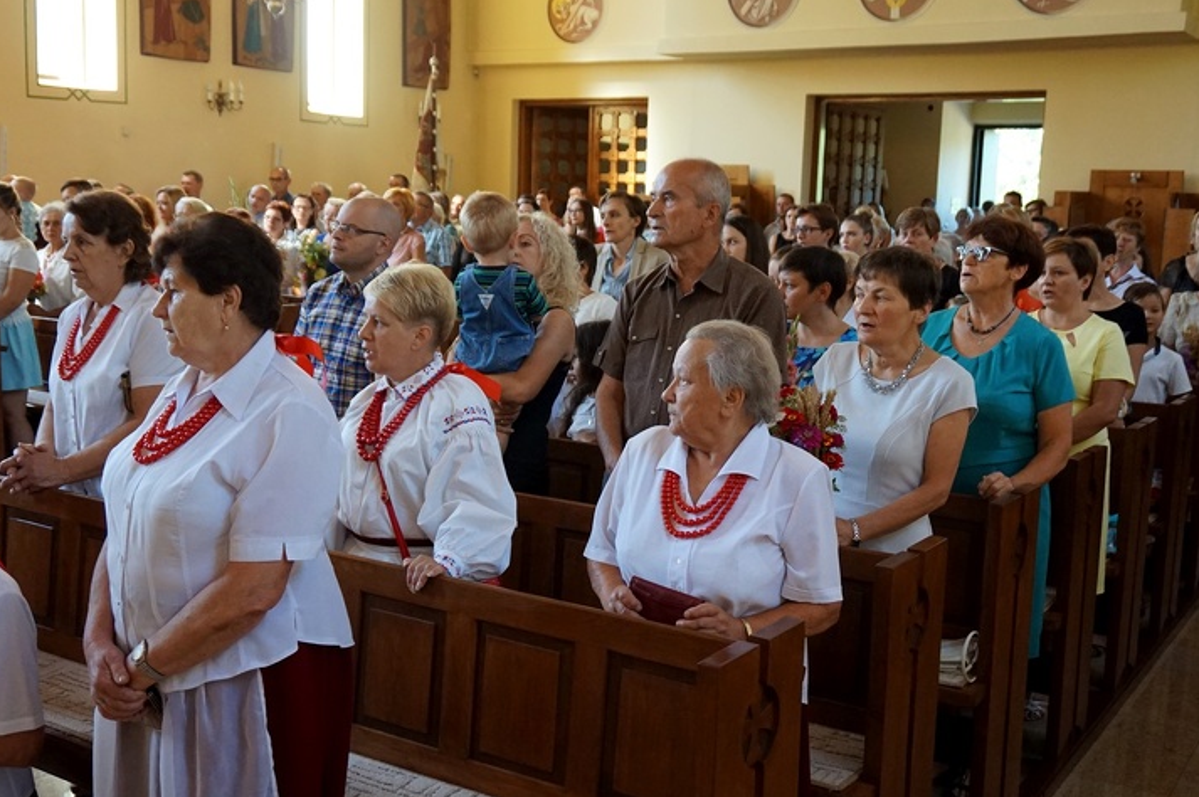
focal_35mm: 40
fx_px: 1331
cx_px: 592
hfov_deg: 48.5
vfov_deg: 33.3
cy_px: 409
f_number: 4.5
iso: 1600
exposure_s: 1/160
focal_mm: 24
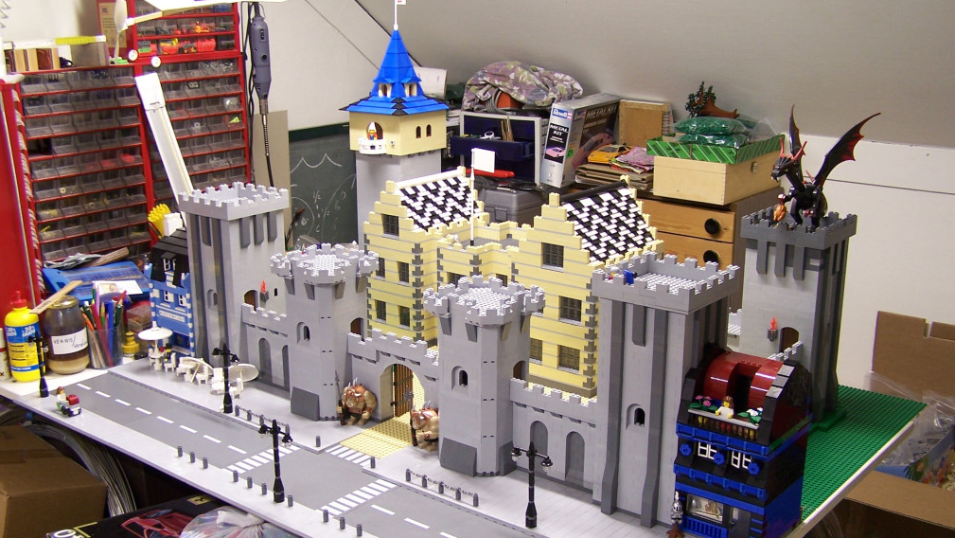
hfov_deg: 48.3
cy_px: 325
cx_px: 472
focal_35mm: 42
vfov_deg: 28.3
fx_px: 1064
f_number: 2.8
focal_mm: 6.3
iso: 80
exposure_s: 1/6
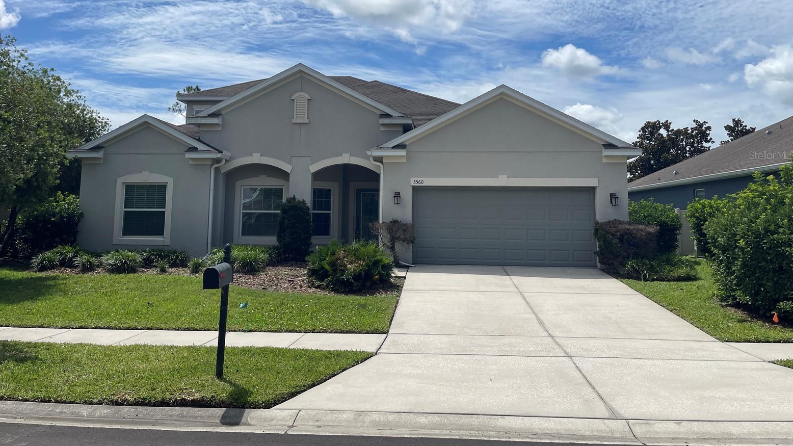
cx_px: 389
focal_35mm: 28
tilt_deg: +6.7
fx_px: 589
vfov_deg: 41.0
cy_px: 155
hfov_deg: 67.9
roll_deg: -0.6
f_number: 1.6
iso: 32
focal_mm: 5.1
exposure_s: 1/6579
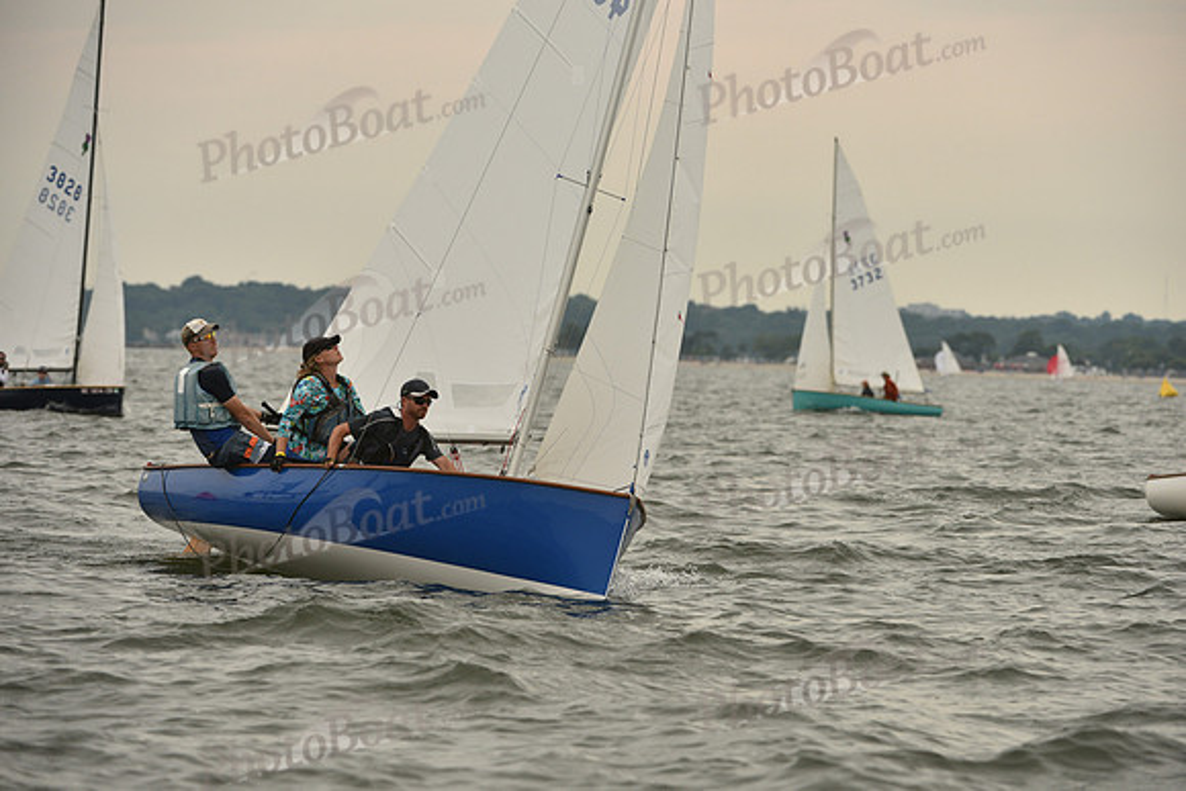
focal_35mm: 220
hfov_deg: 9.4
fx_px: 7249
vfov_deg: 6.2
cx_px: 593
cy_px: 396
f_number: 5.6
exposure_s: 1/1000
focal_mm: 220
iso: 400
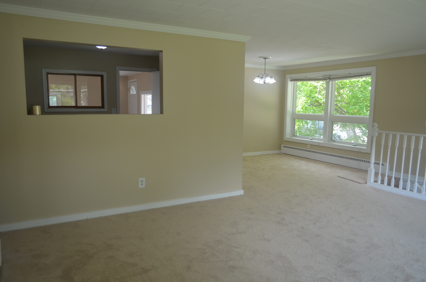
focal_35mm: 27
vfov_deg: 47.7
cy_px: 141
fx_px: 319
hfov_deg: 67.5
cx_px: 213
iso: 450
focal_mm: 18
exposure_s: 1/125
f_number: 4
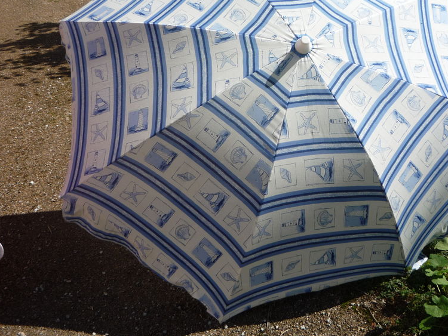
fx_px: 518
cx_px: 255
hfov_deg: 46.7
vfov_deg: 35.8
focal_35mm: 40
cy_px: 124
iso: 100
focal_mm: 5.2
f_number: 5.6
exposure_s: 1/400
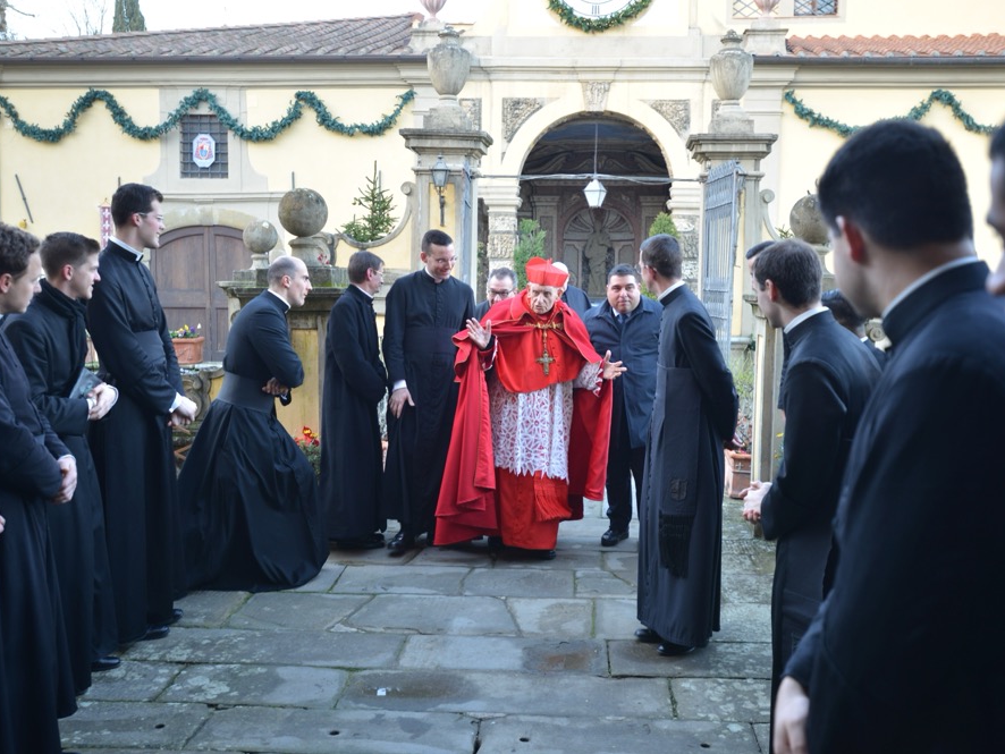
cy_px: 376
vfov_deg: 37.7
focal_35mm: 38
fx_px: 1104
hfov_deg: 48.9
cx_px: 535
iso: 250
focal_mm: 35
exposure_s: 1/60
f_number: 4
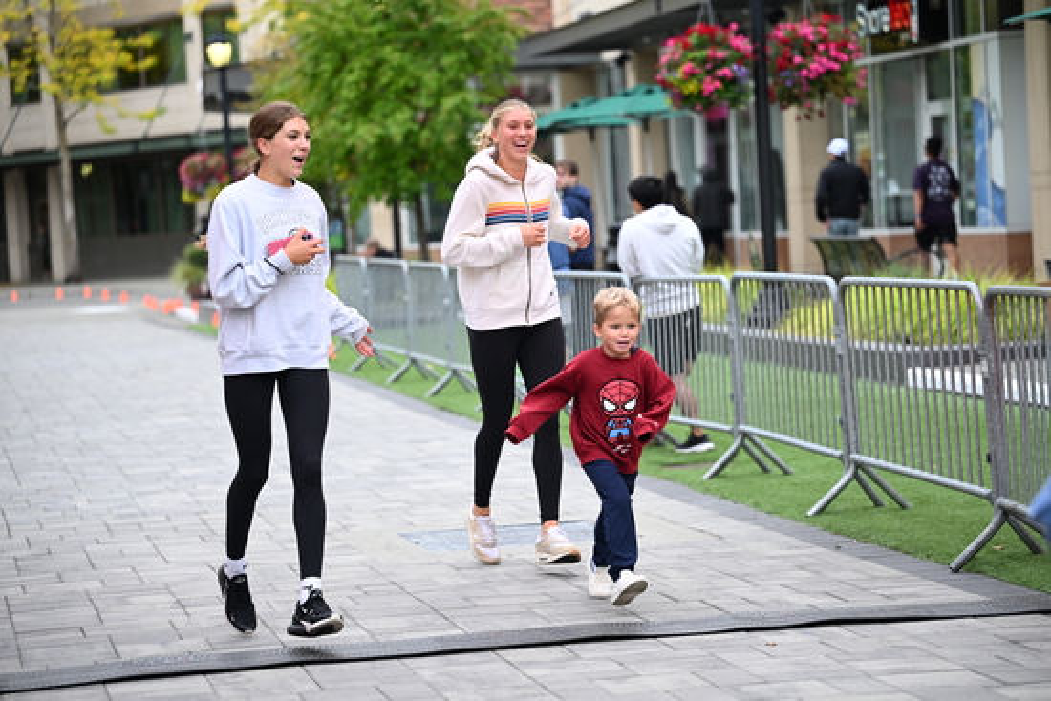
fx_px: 2978
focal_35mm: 102
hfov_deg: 20.0
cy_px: 350
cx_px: 526
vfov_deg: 13.4
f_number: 2.8
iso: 640
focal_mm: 102
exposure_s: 1/1600
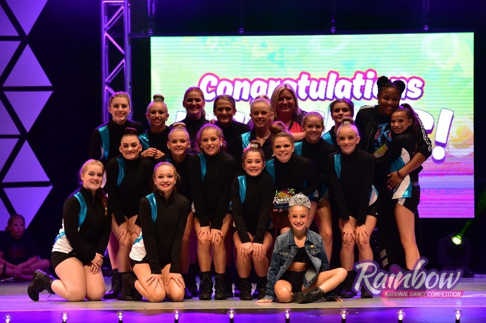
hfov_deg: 15.8
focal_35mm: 130
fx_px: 1754
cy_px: 162
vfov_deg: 10.5
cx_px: 243
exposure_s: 1/1000
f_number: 4
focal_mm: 130
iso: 5000
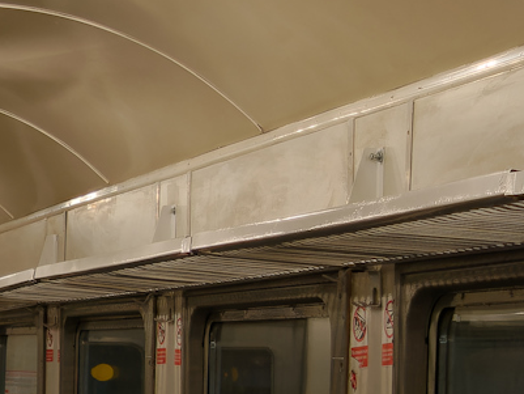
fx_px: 2041
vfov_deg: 10.8
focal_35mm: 135
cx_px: -387
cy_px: 512
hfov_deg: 13.3
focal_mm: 25
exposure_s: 1/30
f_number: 4
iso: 400
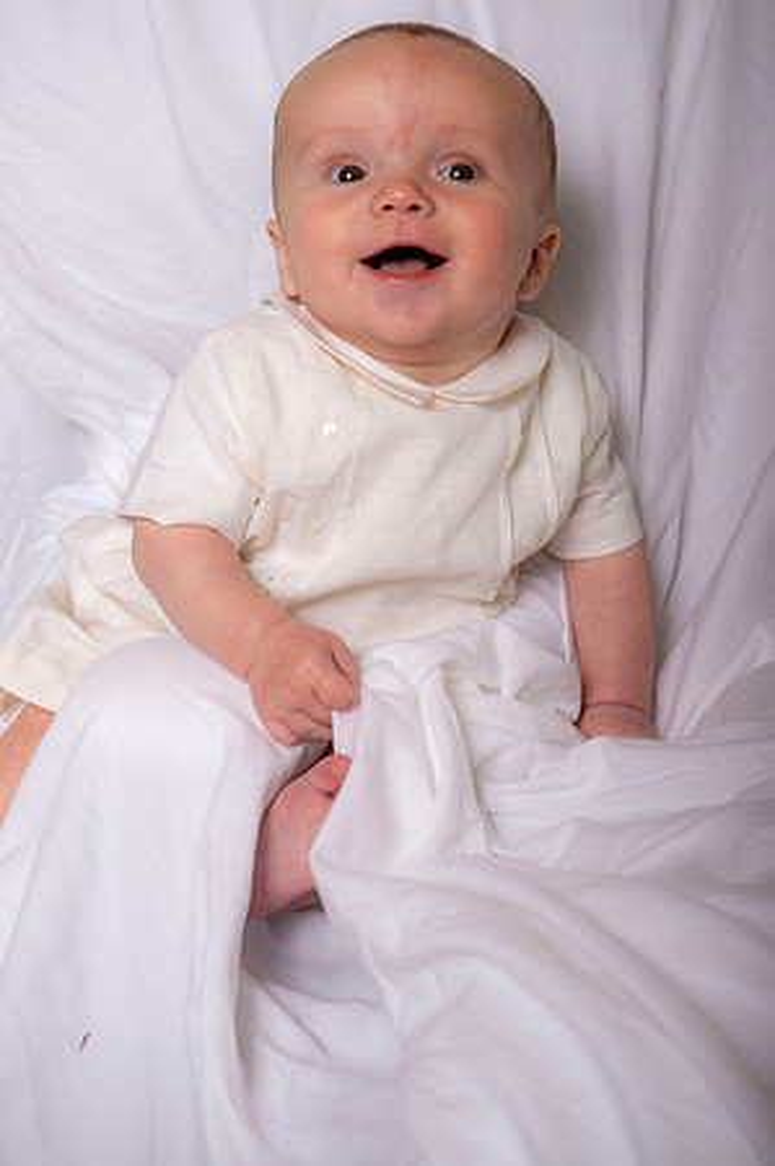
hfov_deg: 21.9
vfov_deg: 32.4
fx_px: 2007
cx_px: 388
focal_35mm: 62
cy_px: 583
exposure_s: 1/200
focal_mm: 62
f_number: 5.6
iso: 250
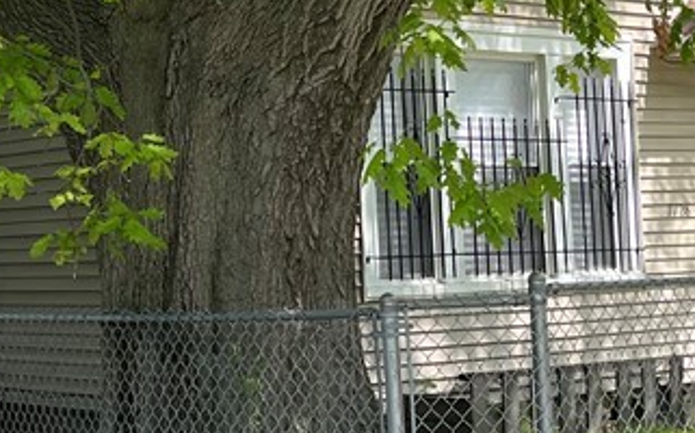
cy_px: 95
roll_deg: -1.4
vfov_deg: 14.7
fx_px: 1665
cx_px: 175
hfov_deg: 23.3
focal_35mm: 88
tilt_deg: +3.8
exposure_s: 1/821
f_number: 1.6
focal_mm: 5.1
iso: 50
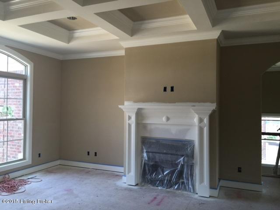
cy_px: 105
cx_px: 140
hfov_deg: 61.7
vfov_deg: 48.2
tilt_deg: +1.7
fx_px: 235
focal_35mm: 29
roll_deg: -1.4
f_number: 2.2
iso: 32
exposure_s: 1/40
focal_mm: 4.15
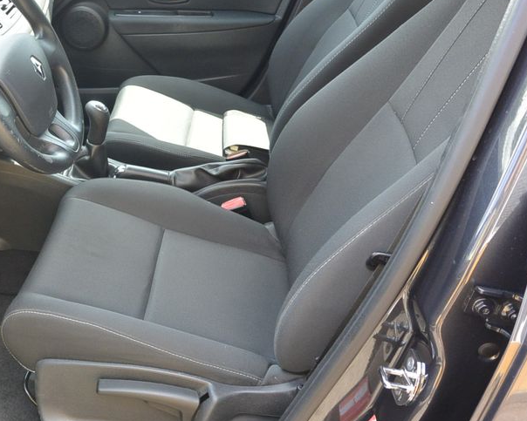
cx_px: 121
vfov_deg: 34.9
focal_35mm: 43
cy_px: 220
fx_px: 671
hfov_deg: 41.4
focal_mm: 10
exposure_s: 1/125
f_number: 3.5
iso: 220
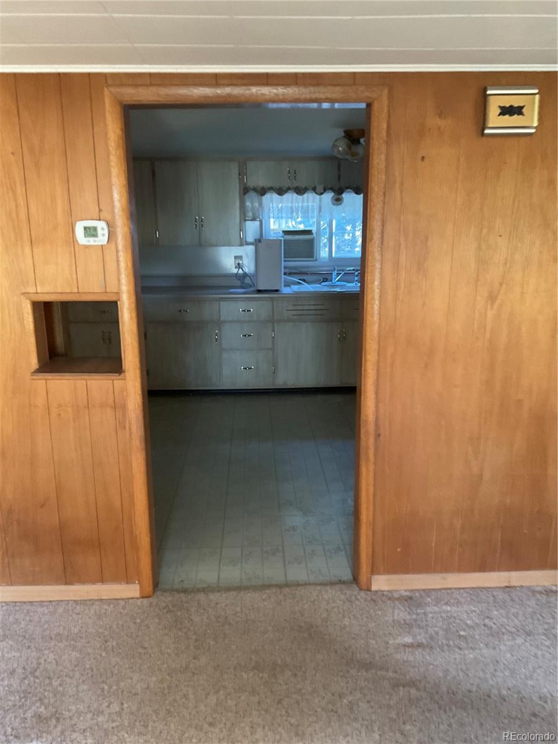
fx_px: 623
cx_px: 279
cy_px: 372
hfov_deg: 48.2
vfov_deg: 61.7
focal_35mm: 29
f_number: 1.8
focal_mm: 3
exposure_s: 1/40
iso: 250
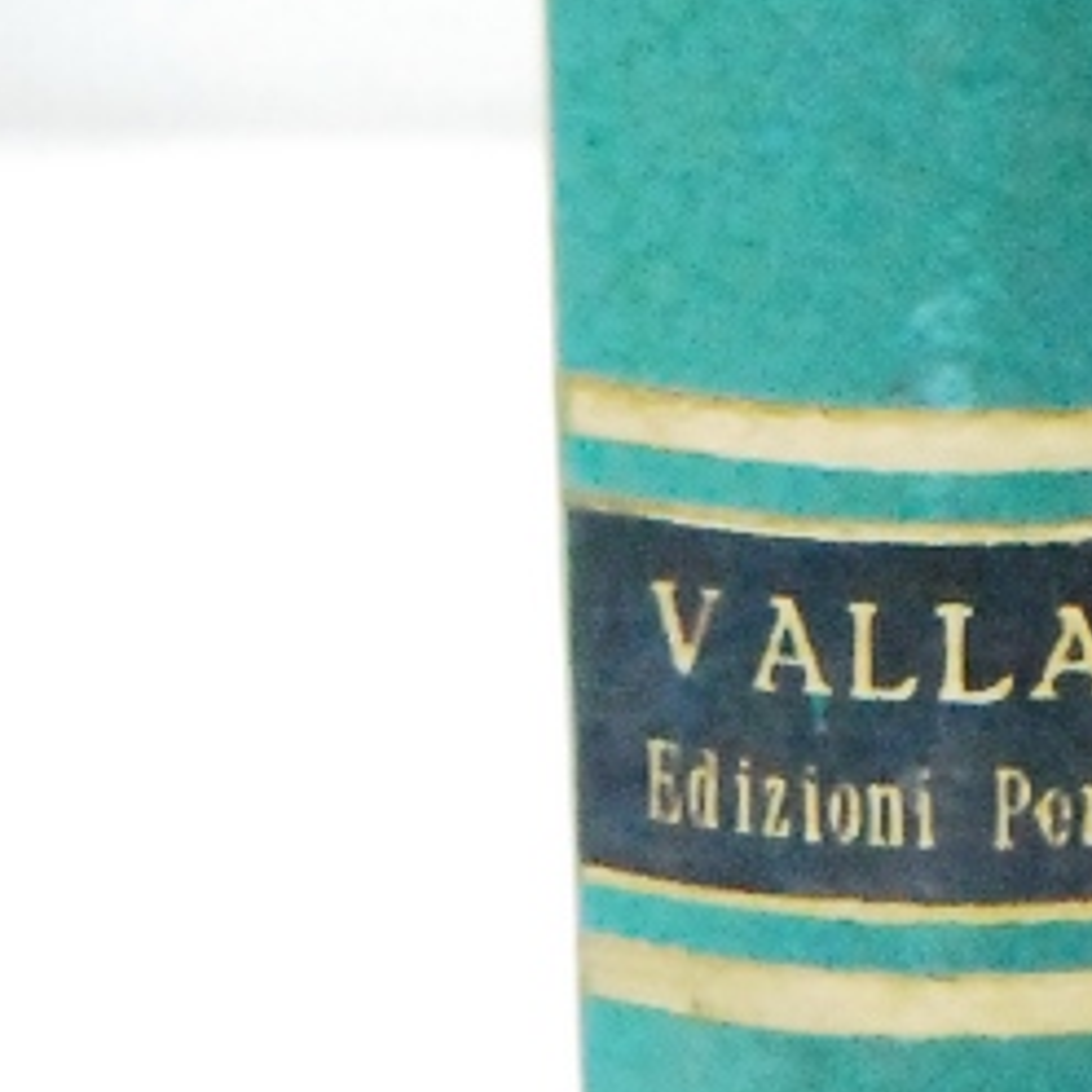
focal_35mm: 438
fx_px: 15632
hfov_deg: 3.9
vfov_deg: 3.8
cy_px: -2580
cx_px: 3104
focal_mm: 40
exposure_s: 1/40
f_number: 2.8
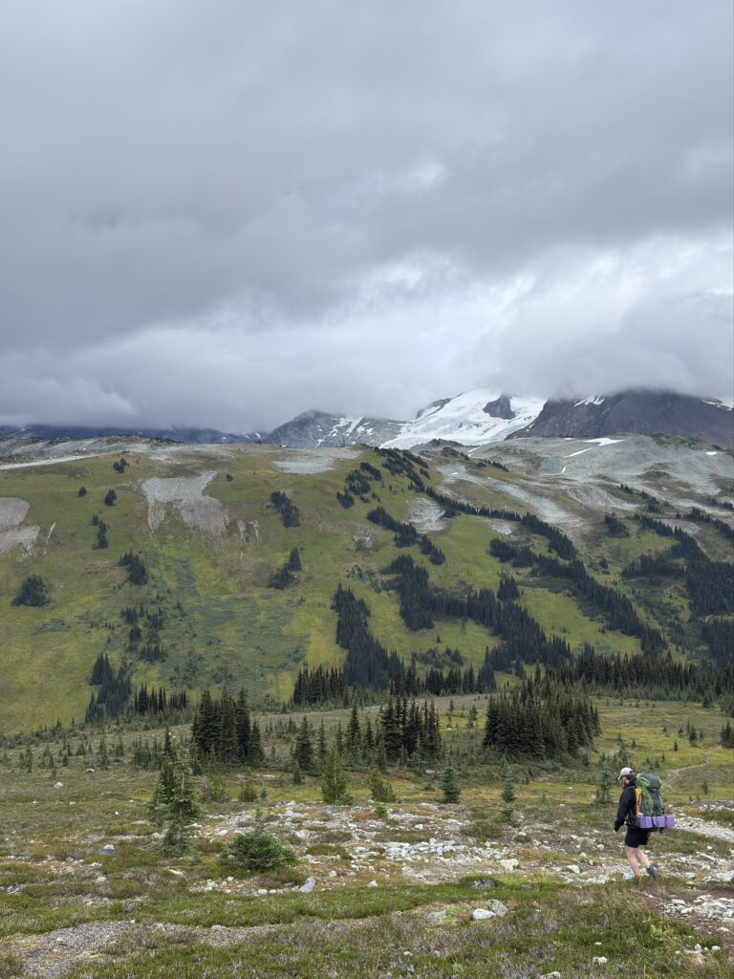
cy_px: 490
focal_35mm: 39
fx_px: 1103
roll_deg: -1.0
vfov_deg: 47.9
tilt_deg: -0.7
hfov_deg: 36.8
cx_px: 367
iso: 64
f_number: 1.78
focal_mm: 6.76
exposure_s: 1/921
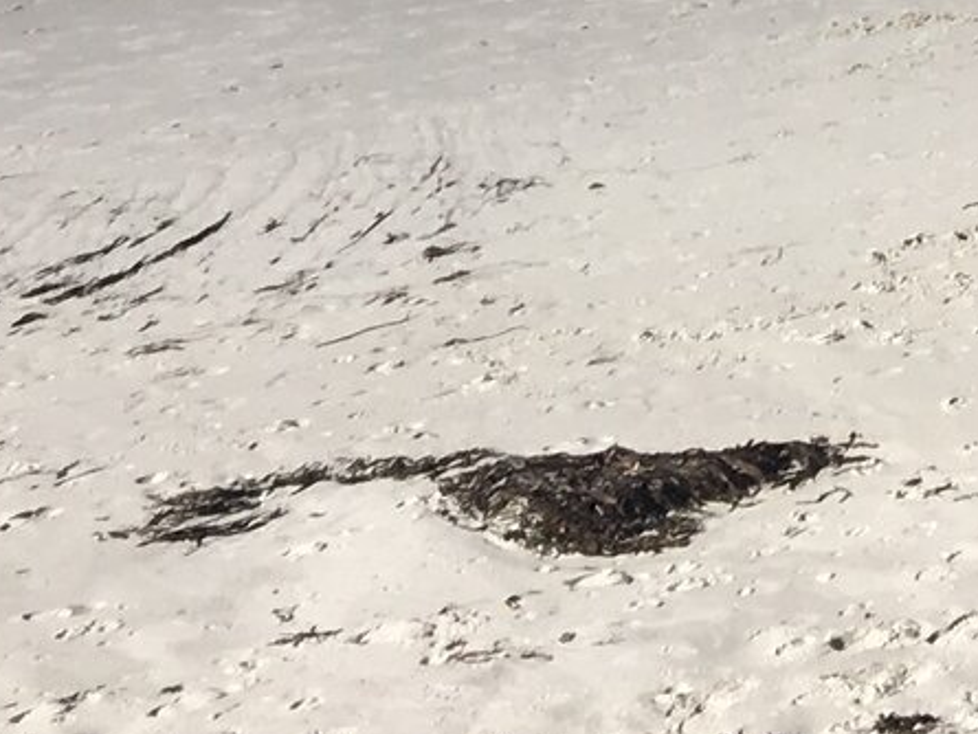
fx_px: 4606
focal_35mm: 163
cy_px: -865
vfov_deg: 8.5
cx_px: 2189
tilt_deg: -4.3
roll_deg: -0.3
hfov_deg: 10.7
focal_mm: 4.15
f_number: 2.2
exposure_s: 1/1789
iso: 25
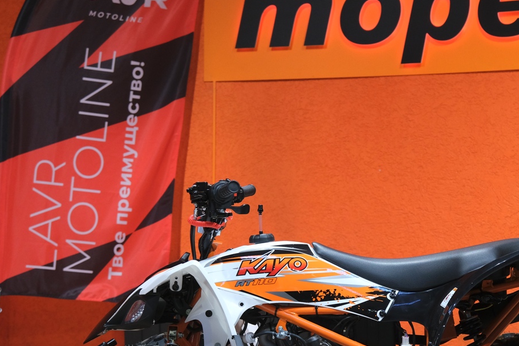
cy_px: 266
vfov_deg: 12.5
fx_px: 1571
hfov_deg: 18.7
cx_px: 349
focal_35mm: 109
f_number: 4
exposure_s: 1/100
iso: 1250
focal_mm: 41.1
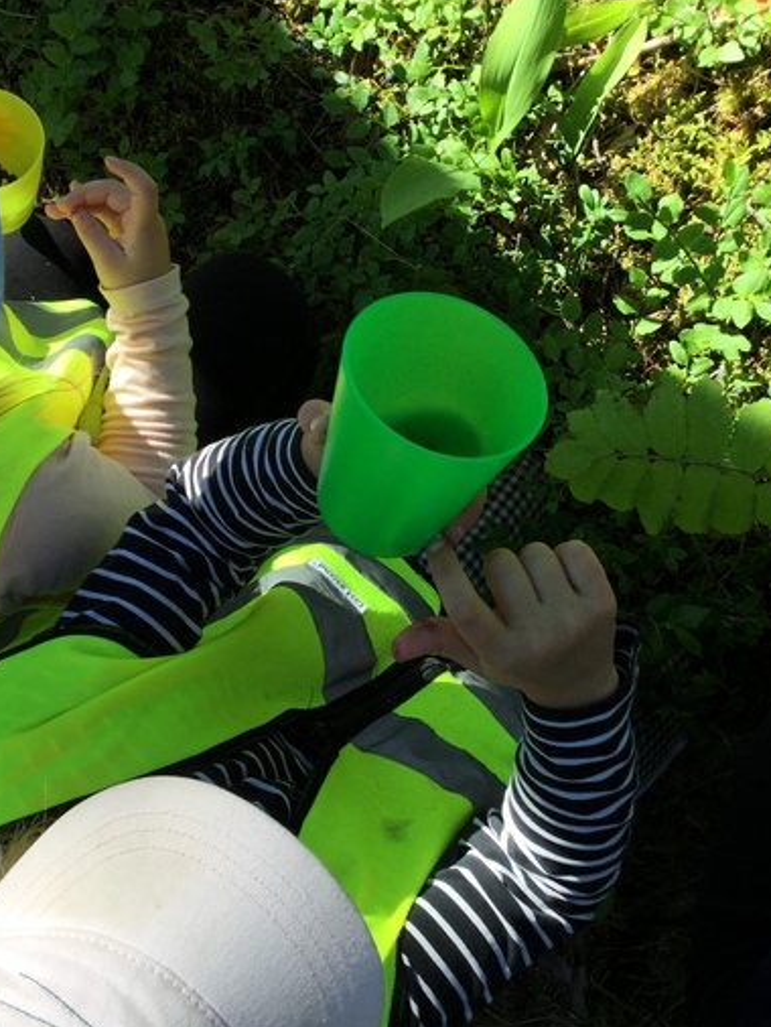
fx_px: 1454
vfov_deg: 38.5
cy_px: 353
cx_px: 339
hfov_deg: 29.7
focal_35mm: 49
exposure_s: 1/356
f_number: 2.4
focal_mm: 3.3
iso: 25
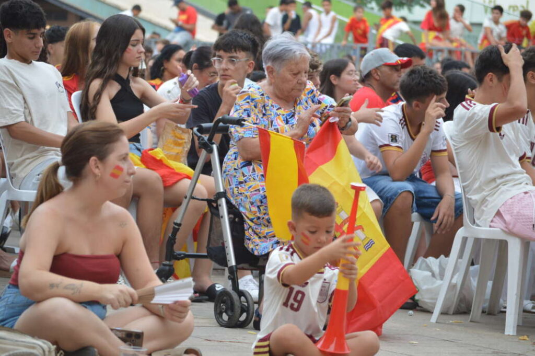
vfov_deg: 9.0
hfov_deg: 13.4
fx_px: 2272
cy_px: 178
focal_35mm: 153
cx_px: 268
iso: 400
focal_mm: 102
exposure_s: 1/125
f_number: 5.6
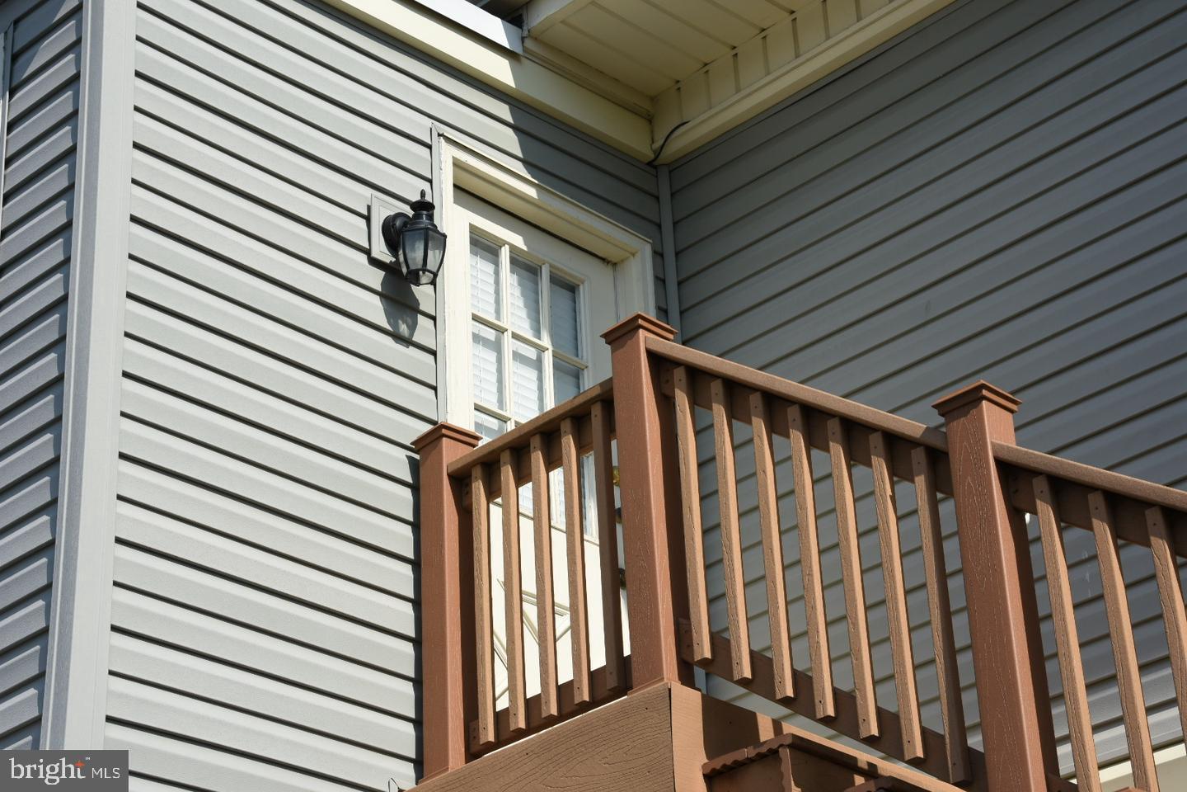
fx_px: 2572
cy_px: 396
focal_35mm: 78
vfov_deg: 17.5
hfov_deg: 26.0
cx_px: 594
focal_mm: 52
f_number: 9
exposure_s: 1/320
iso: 100
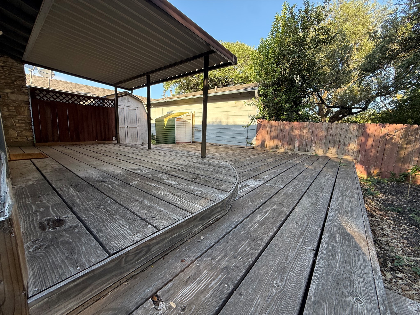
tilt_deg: -9.6
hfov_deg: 102.1
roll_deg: -2.5
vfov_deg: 85.7
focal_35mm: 14
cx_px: 210
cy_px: 158
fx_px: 170
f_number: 2.2
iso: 64
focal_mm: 2.22
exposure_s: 1/225
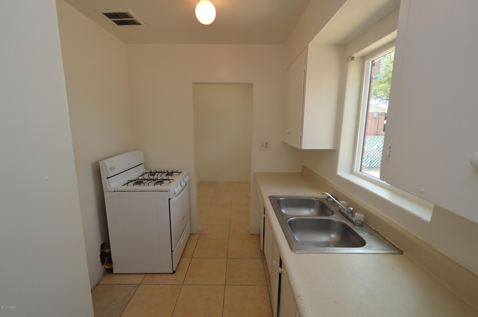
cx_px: 239
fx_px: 199
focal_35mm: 15
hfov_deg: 100.4
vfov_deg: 77.2
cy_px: 158
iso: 400
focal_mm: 10
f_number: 5.6
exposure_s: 1/125
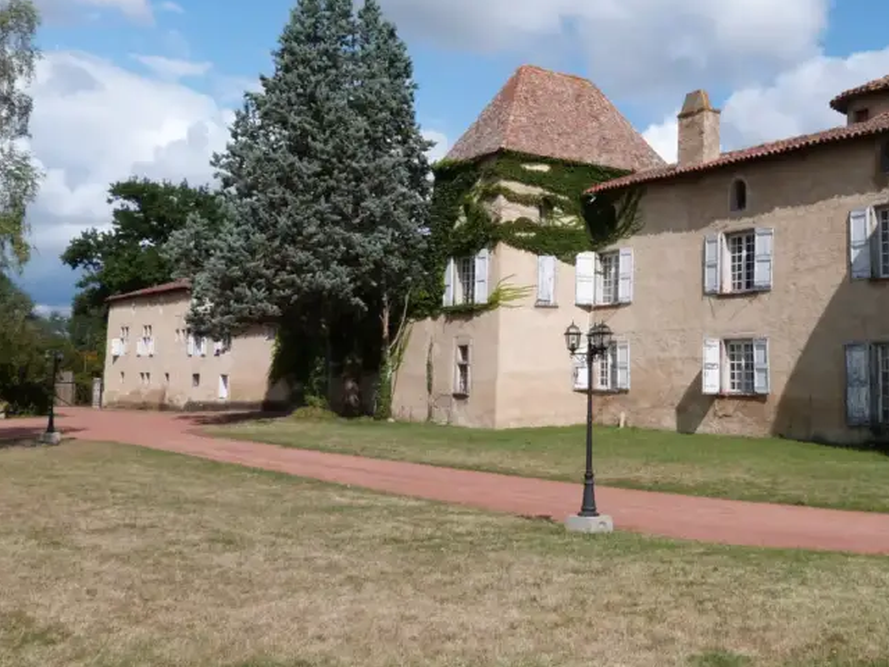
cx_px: 642
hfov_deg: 45.5
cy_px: 267
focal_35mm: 40
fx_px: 1027
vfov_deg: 35.8
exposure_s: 1/500
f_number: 5.6
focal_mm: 4.5
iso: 100
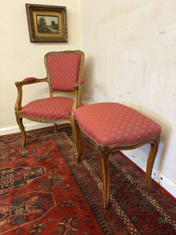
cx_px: 88
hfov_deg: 56.8
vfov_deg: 71.6
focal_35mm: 24
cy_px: 118
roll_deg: +1.3
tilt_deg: -20.6
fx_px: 163
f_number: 1.78
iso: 160
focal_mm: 6.76
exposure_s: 1/50
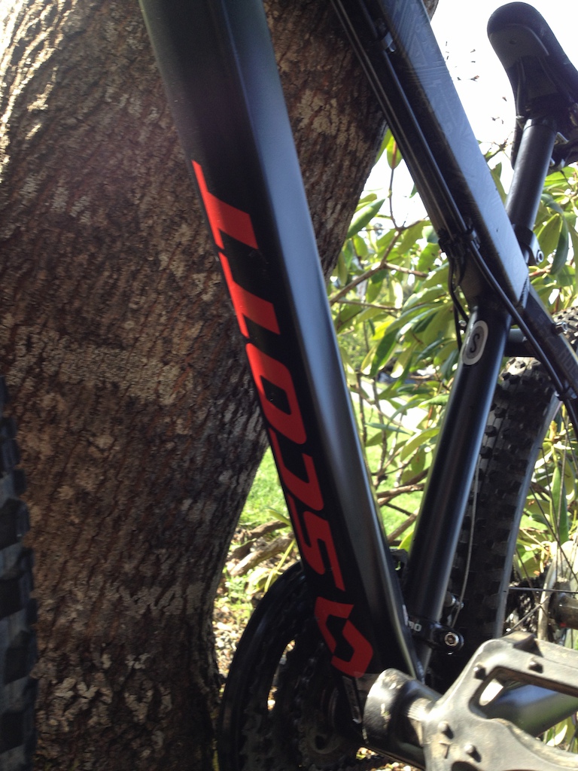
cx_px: 289
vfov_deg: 52.6
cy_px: 386
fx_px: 779
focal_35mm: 35
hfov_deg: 40.7
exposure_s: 1/120
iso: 50
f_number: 2.4
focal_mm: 4.28
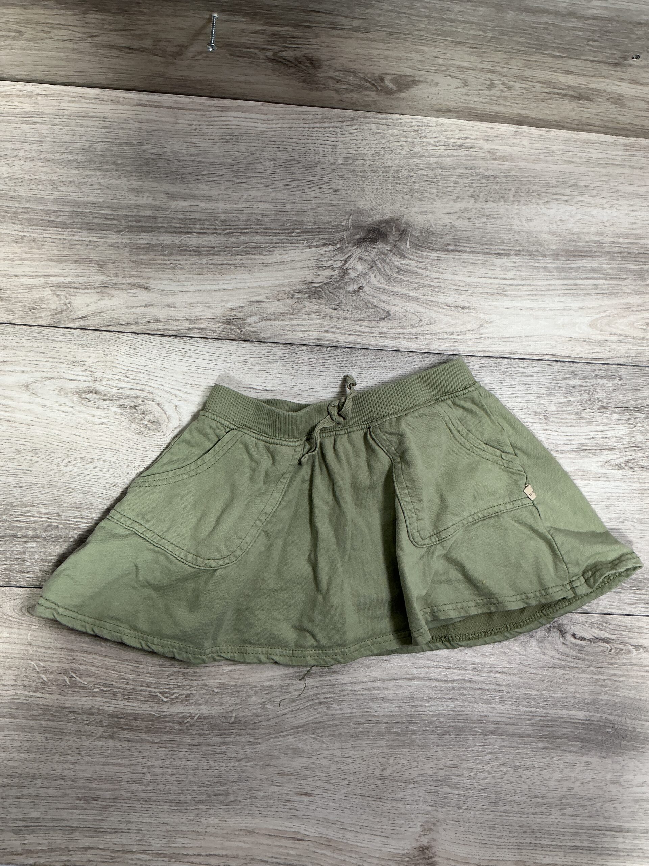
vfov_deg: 61.7
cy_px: 433
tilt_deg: -83.3
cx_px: 324
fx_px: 725
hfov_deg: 48.2
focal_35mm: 29
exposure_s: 1/50
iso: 50
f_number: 1.8
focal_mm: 3
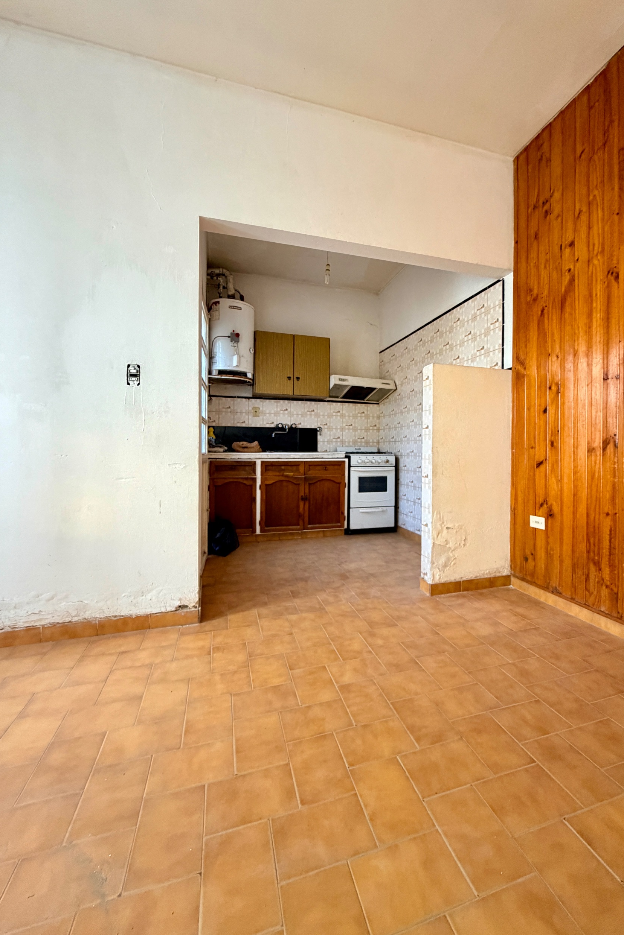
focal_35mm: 15
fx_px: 390
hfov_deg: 77.0
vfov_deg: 100.4
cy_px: 456
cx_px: 352
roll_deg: -0.3
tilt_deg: +0.4
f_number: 2.2
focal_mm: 2.22
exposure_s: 1/66
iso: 320
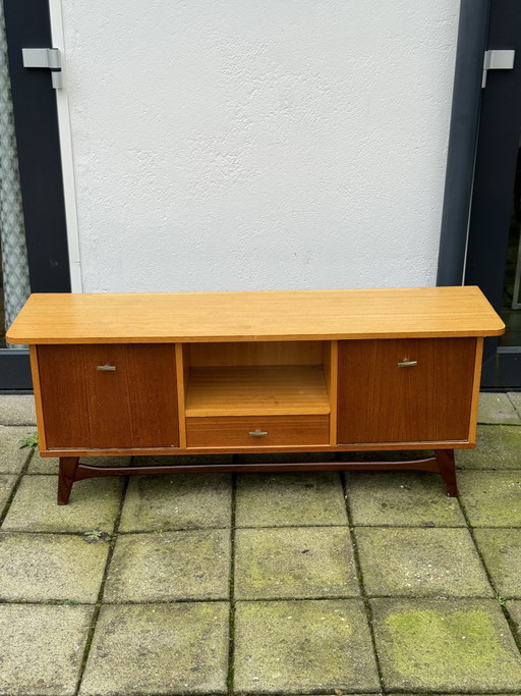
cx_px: 260
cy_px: 348
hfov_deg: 30.3
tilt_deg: -21.0
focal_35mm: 48
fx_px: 964
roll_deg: -0.7
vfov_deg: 39.7
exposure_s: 1/354
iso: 64
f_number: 1.78
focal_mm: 6.86
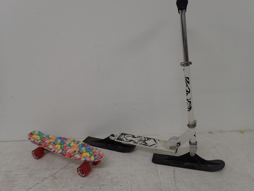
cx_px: 127
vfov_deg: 54.9
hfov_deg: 69.4
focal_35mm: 25
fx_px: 183
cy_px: 96
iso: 100
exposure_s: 1/60
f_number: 2.8
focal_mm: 4.5
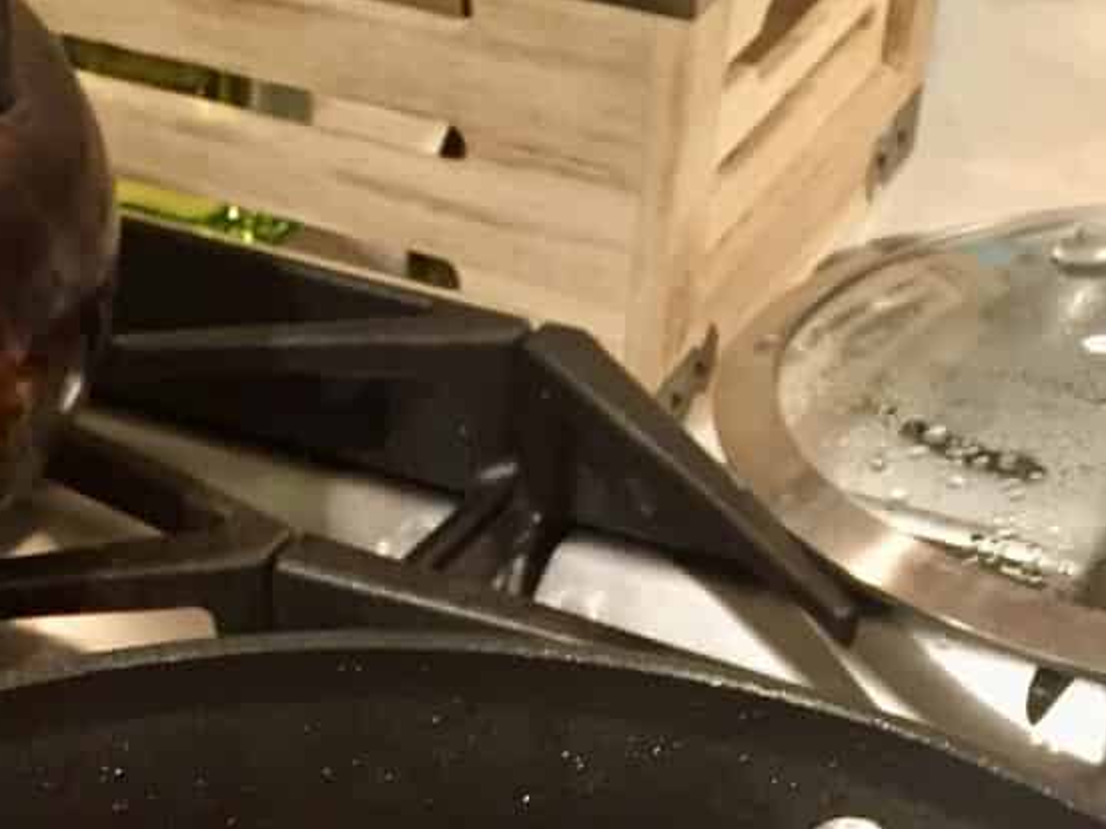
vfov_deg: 15.3
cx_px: 353
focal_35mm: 84
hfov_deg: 23.2
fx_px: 2684
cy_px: 1472
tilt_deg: -48.3
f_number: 2.2
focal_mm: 4.15
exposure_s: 1/17
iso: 250
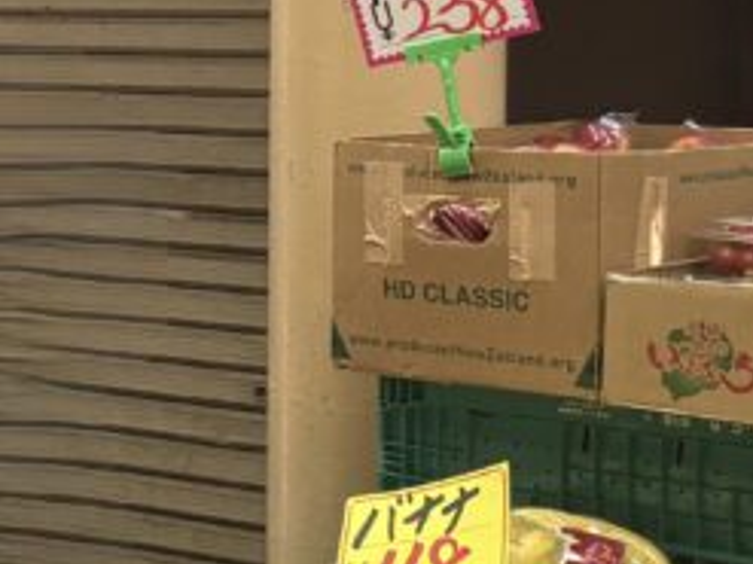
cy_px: 79
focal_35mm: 135
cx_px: -637
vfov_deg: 10.9
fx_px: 2935
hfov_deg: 13.1
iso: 50
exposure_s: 1/447
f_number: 1.6
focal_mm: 5.96
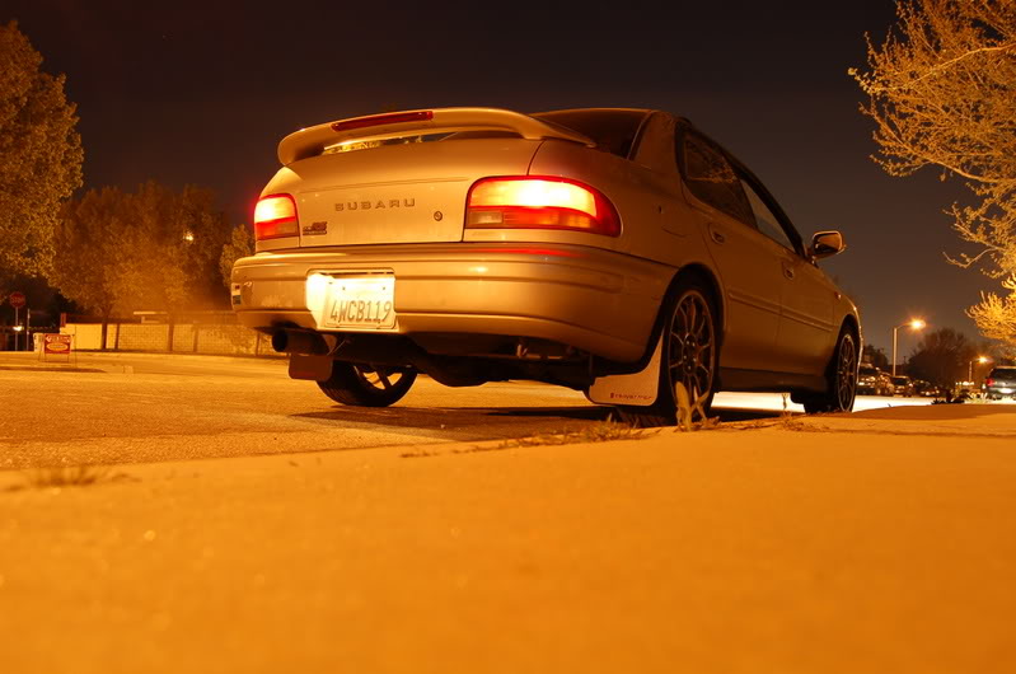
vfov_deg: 39.8
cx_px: 508
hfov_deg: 57.3
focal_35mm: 33
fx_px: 930
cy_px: 337
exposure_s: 10
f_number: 5
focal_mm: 22
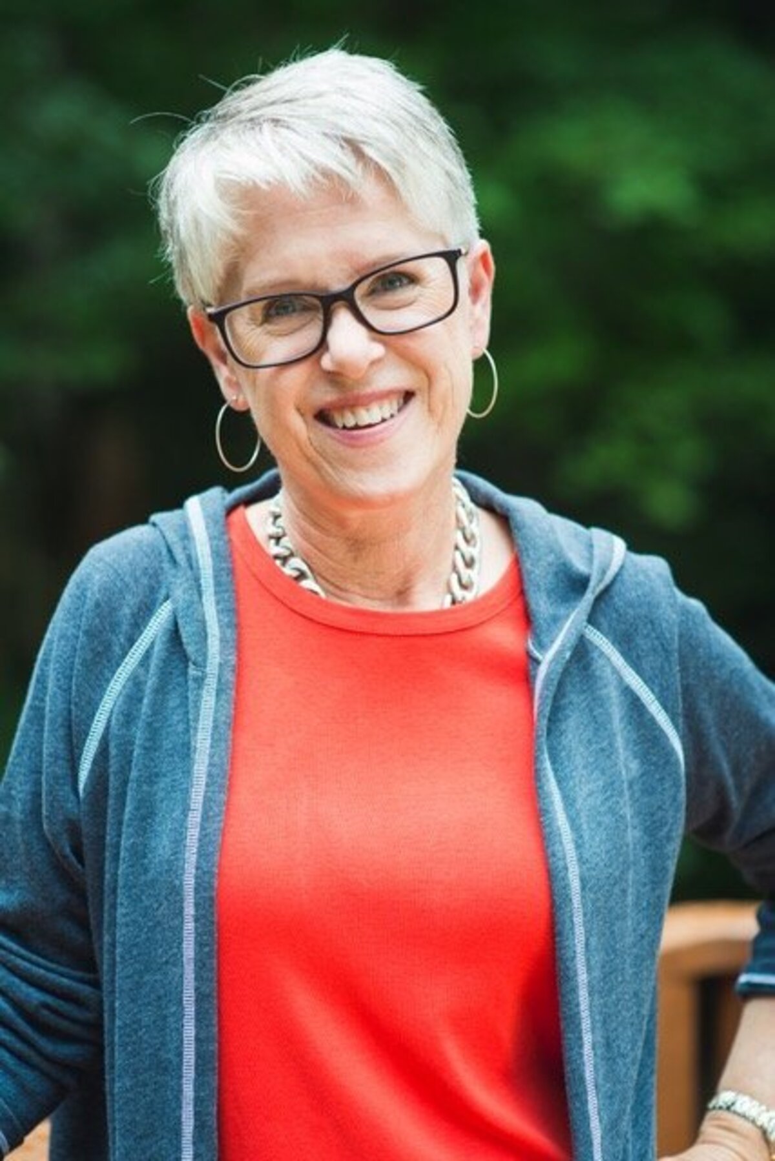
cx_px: 388
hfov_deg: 16.1
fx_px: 2744
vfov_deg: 23.9
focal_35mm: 85
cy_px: 580
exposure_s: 1/400
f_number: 3.2
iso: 200
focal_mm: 85
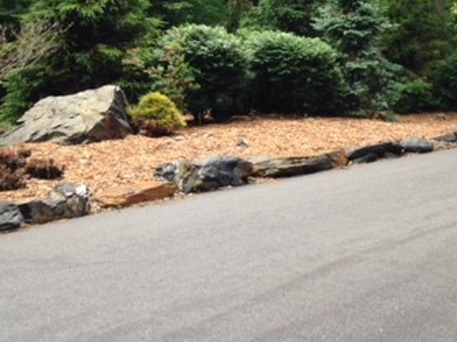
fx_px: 831
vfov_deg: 22.6
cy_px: 23
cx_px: 228
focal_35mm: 63
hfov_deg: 30.7
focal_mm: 4.12
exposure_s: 1/547
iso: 50
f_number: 2.4
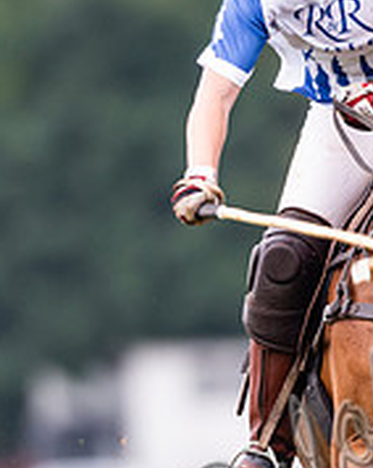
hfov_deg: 0.8
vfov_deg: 1.0
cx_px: 347
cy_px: 317
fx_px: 27729
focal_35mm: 2006
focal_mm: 500
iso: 1000
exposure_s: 1/1000
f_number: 4
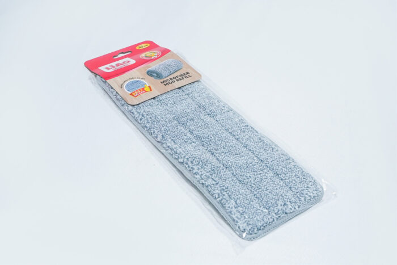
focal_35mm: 48
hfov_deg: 41.1
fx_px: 529
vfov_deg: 28.1
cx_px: 198
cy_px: 132
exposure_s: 1/160
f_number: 9
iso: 2500
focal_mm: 32
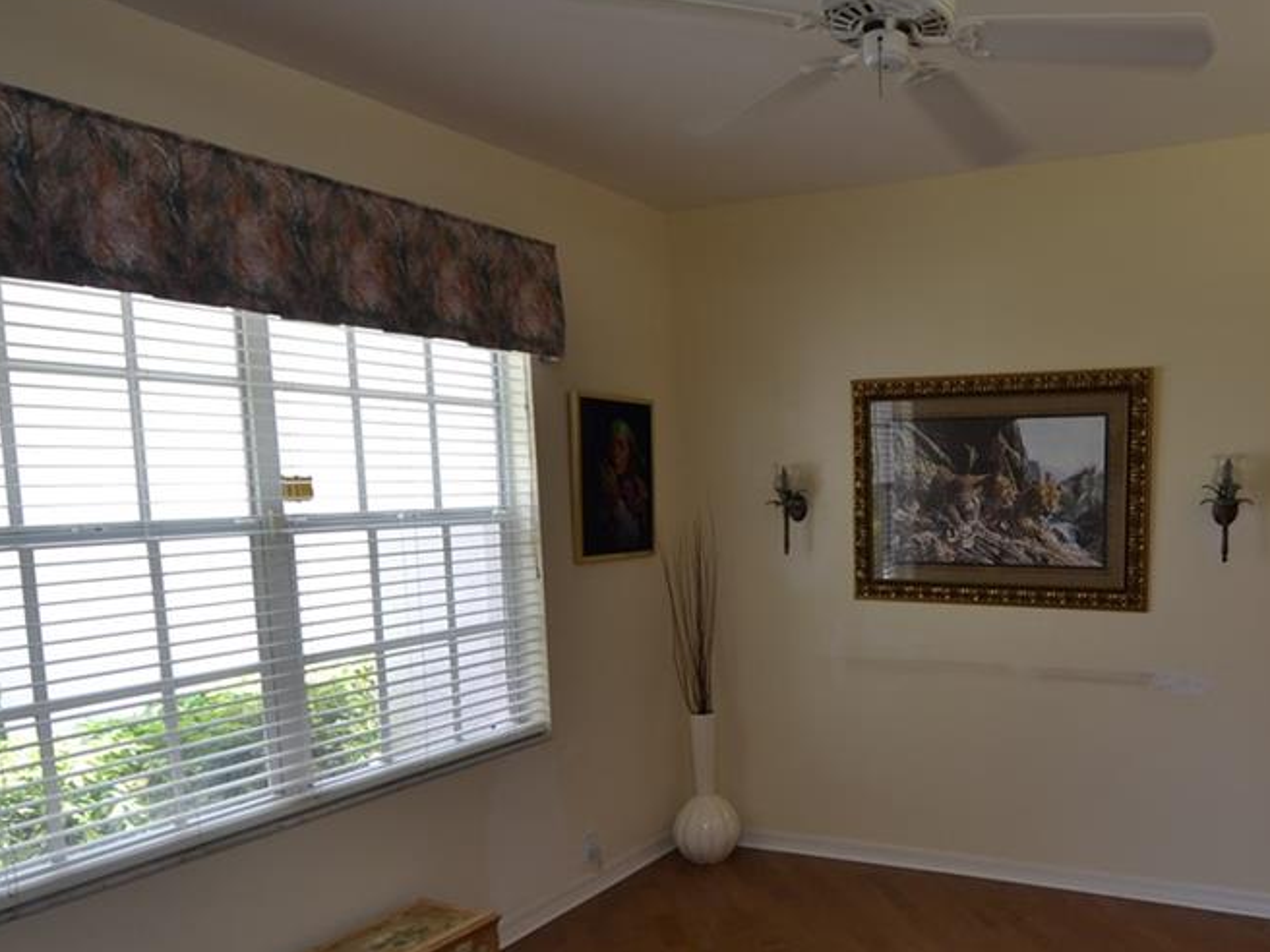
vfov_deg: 50.7
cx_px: 923
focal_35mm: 27
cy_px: 608
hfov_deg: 62.3
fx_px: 991
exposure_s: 1/50
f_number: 4
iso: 100
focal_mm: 12
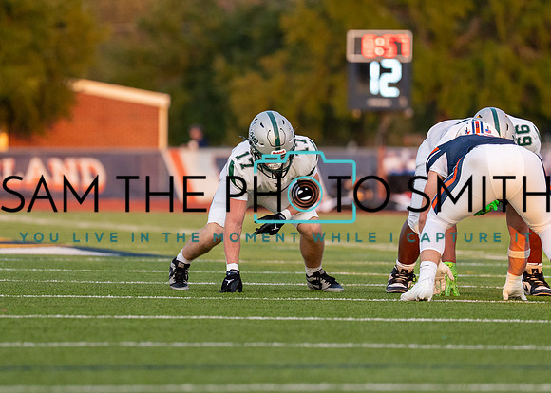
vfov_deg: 3.3
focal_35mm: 432
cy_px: 186
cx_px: 259
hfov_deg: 4.7
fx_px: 6757
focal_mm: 200
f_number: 2.8
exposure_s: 1/2500
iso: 640
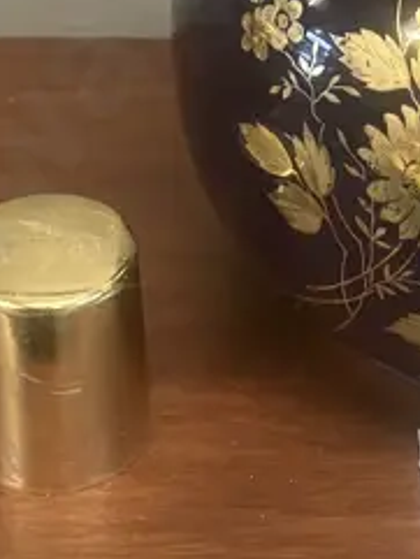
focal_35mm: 119
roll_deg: +0.0
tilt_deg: -27.1
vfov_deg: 16.0
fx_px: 1923
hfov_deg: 12.5
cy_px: -90
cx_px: 213
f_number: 1.8
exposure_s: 1/50
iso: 250
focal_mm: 3.99
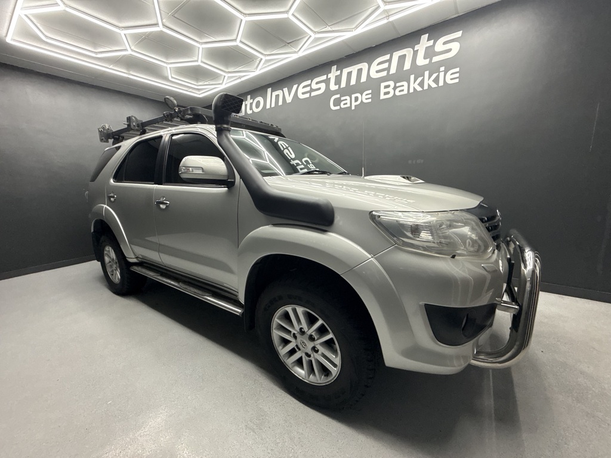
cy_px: 229
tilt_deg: -10.6
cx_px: 306
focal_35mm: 14
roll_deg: +1.5
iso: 250
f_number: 2.2
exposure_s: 1/100
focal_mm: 2.22
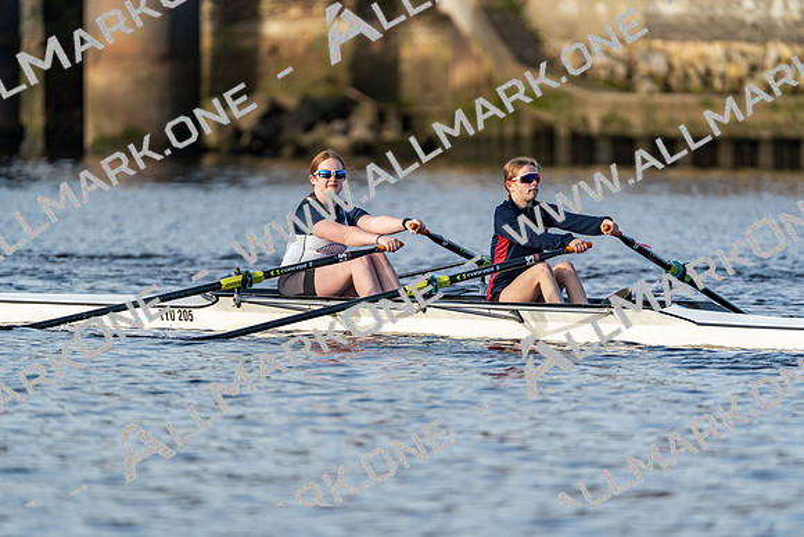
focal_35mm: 600
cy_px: 268
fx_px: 13403
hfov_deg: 3.4
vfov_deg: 2.3
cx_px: 402
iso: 1000
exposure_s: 1/2000
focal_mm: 600
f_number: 6.3
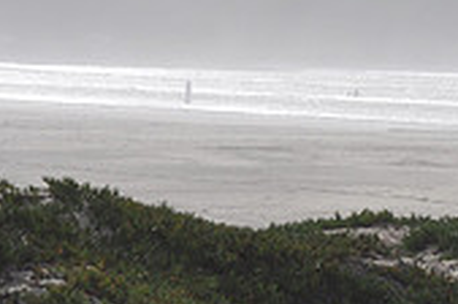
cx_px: 762
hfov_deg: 7.1
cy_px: -53
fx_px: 3590
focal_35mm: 283
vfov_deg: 4.8
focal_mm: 55
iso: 200
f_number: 13
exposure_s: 1/640
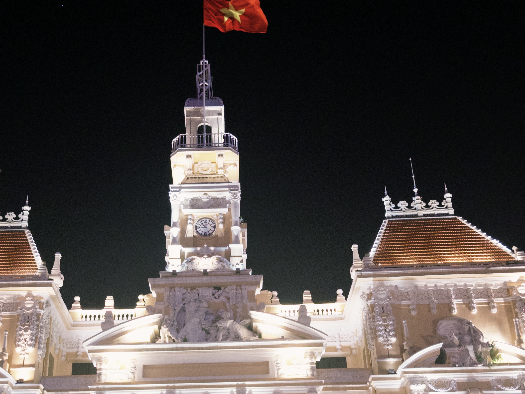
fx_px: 698
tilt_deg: +25.4
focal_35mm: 46
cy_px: 334
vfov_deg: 30.5
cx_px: 212
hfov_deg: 41.1
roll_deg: +0.2
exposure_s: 1/100
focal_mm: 6.76
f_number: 1.78
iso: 200
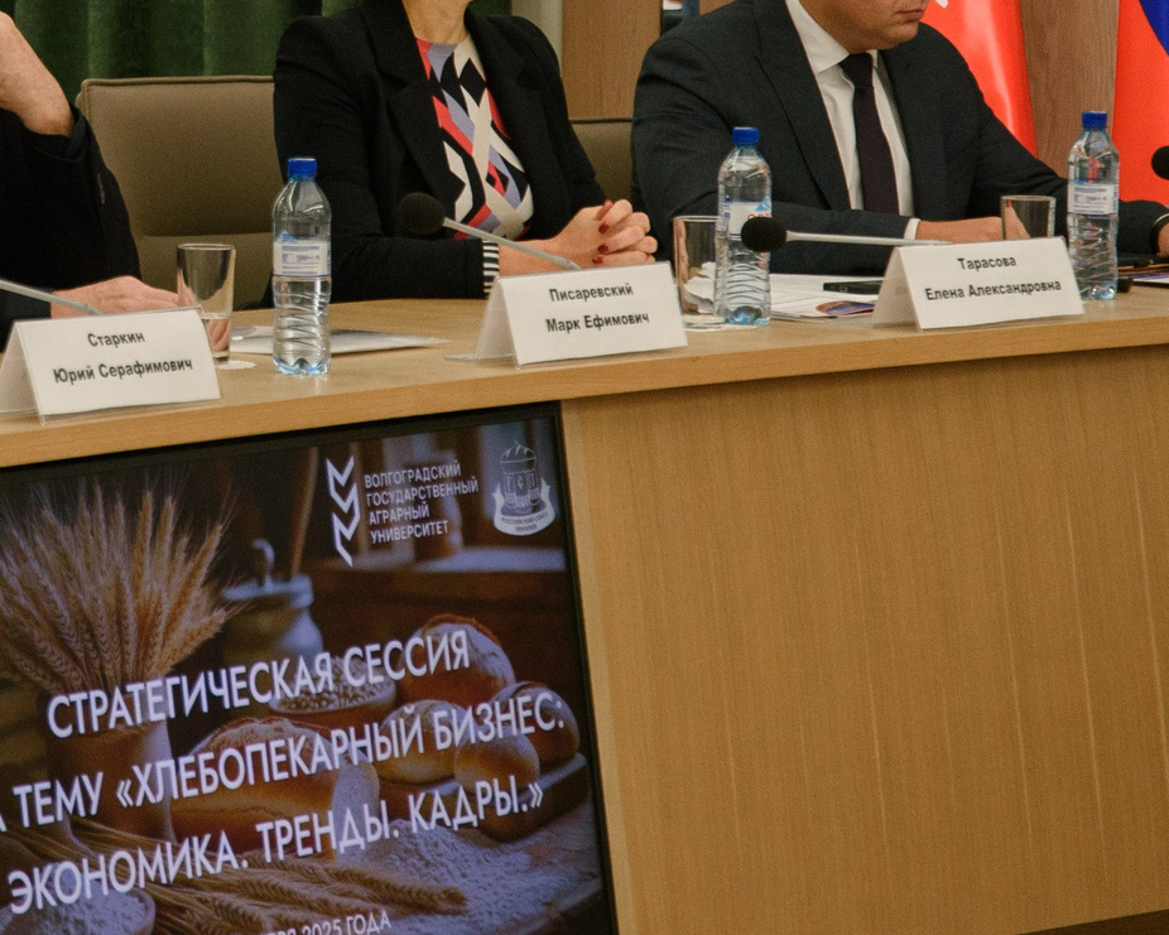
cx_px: -6
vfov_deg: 7.7
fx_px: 6920
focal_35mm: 200
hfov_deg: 9.6
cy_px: -78
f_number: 3.5
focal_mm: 66
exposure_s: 1/400
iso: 1600
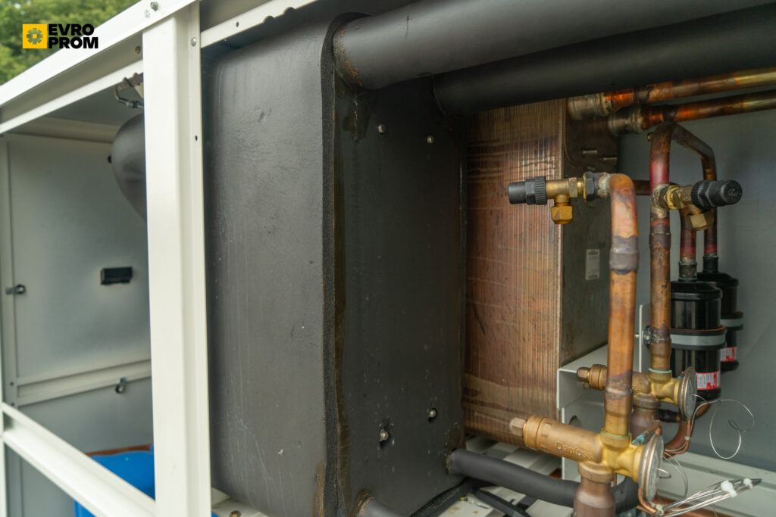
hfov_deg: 73.7
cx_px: 388
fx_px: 517
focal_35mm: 24
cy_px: 258
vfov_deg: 53.1
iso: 320
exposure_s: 1/160
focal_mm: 24
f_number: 5
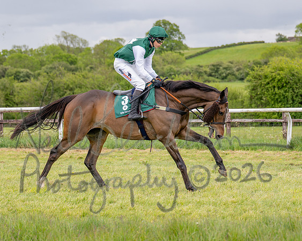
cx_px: 107
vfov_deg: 13.1
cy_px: 98
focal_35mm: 118
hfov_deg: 16.3
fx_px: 1051
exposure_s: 1/1250
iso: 200
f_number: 2.8
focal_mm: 71
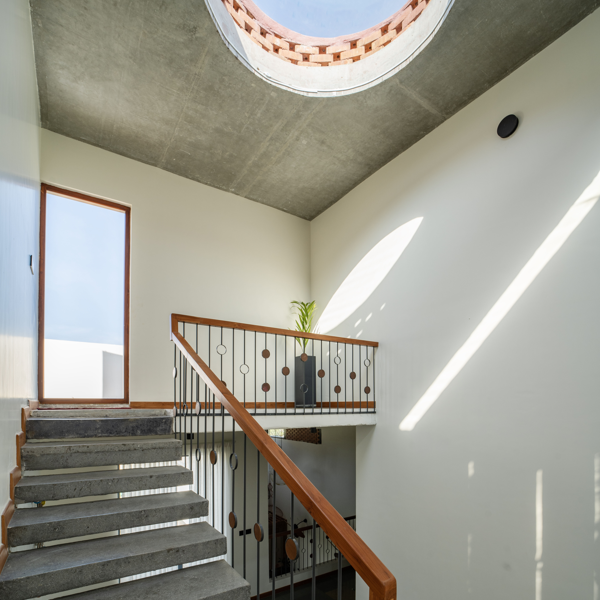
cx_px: 298
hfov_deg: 80.7
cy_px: 408
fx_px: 353
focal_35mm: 18
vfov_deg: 77.7
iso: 100
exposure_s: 1/50
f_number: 9
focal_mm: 14
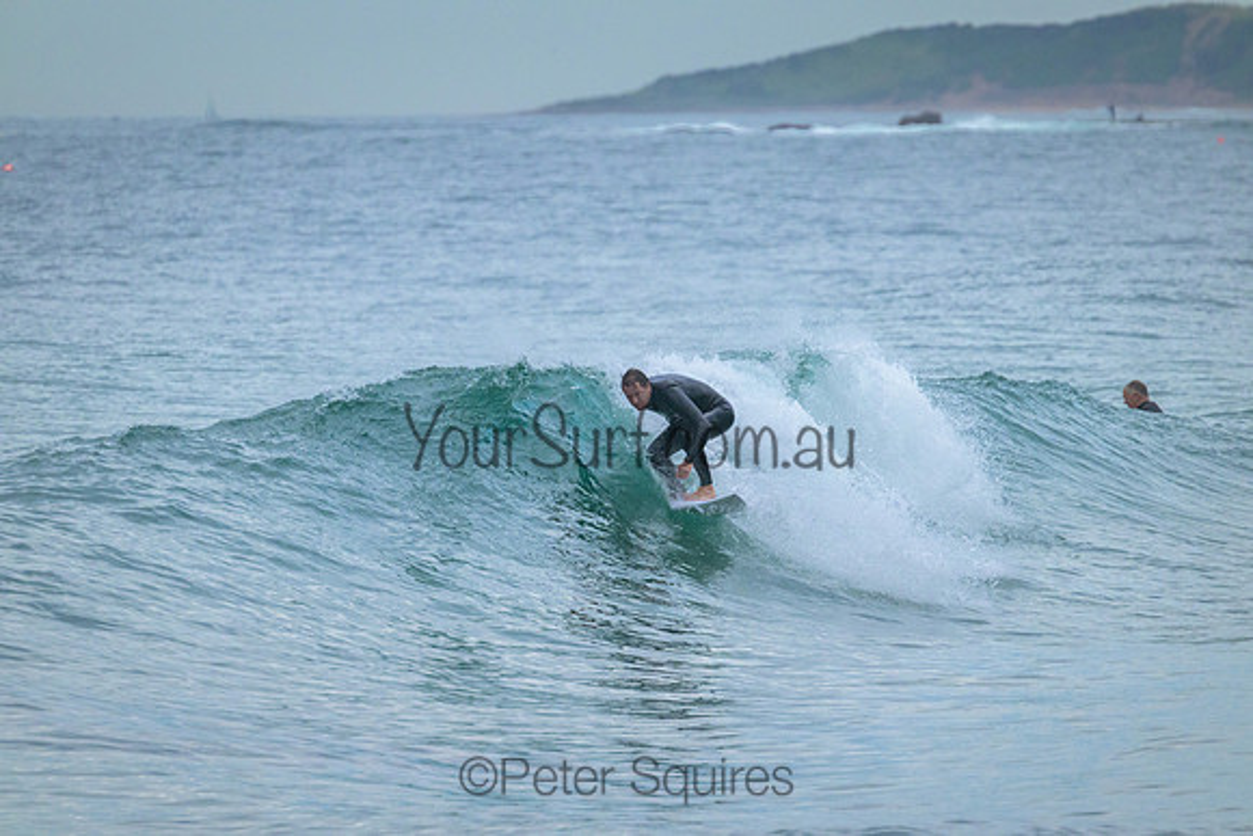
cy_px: 418
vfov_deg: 2.3
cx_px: 626
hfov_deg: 3.4
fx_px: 21235
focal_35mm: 610
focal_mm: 610
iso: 3600
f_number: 11
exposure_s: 1/1250
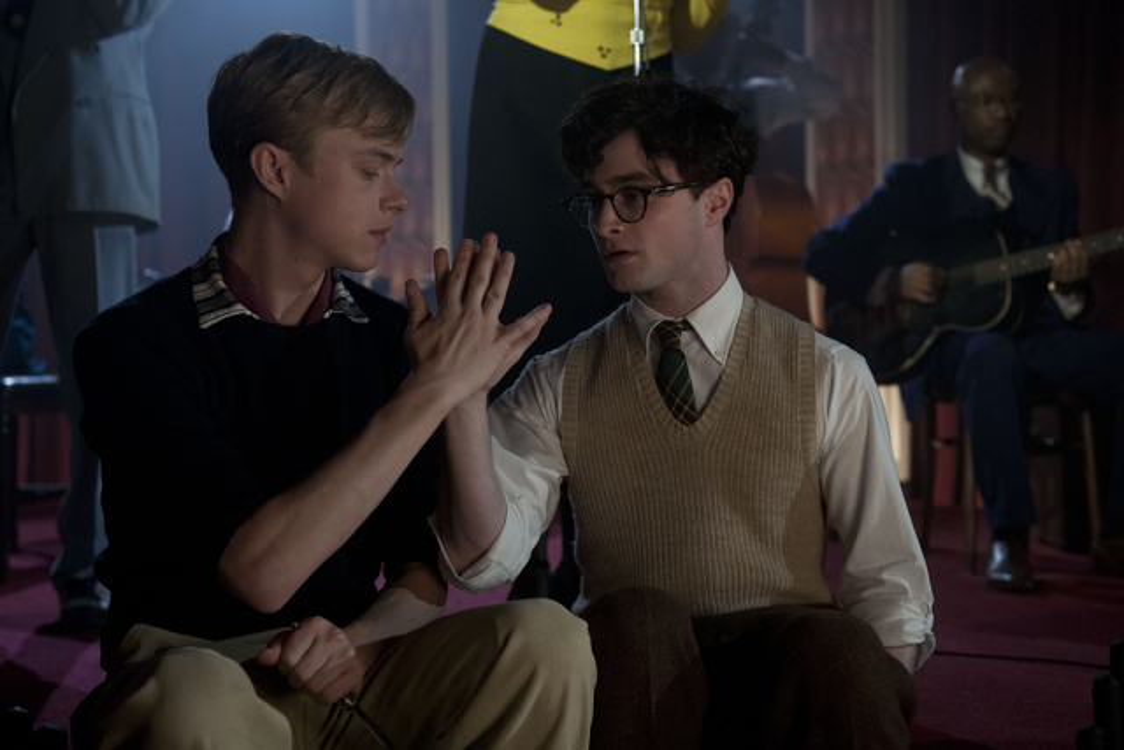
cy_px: 375
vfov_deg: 24.6
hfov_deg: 36.2
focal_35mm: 55
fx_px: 1718
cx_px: 562
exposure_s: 1/60
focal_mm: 55
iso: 1600
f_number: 4
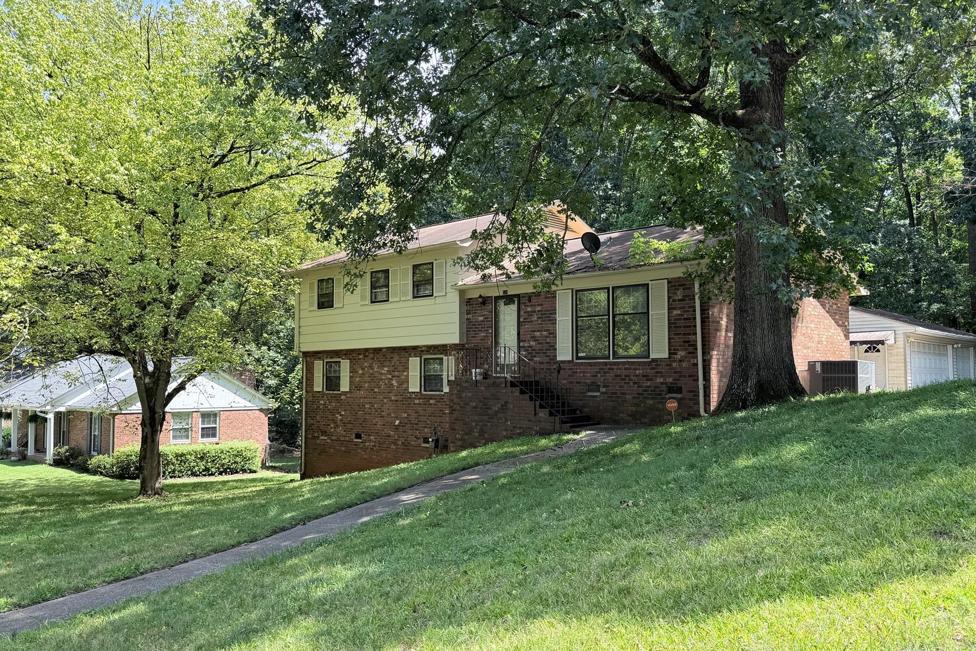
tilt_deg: +2.7
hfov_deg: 63.6
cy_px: 334
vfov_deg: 45.0
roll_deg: +0.1
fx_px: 786
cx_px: 510
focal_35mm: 29
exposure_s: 1/992
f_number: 1.78
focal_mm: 6.76
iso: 80
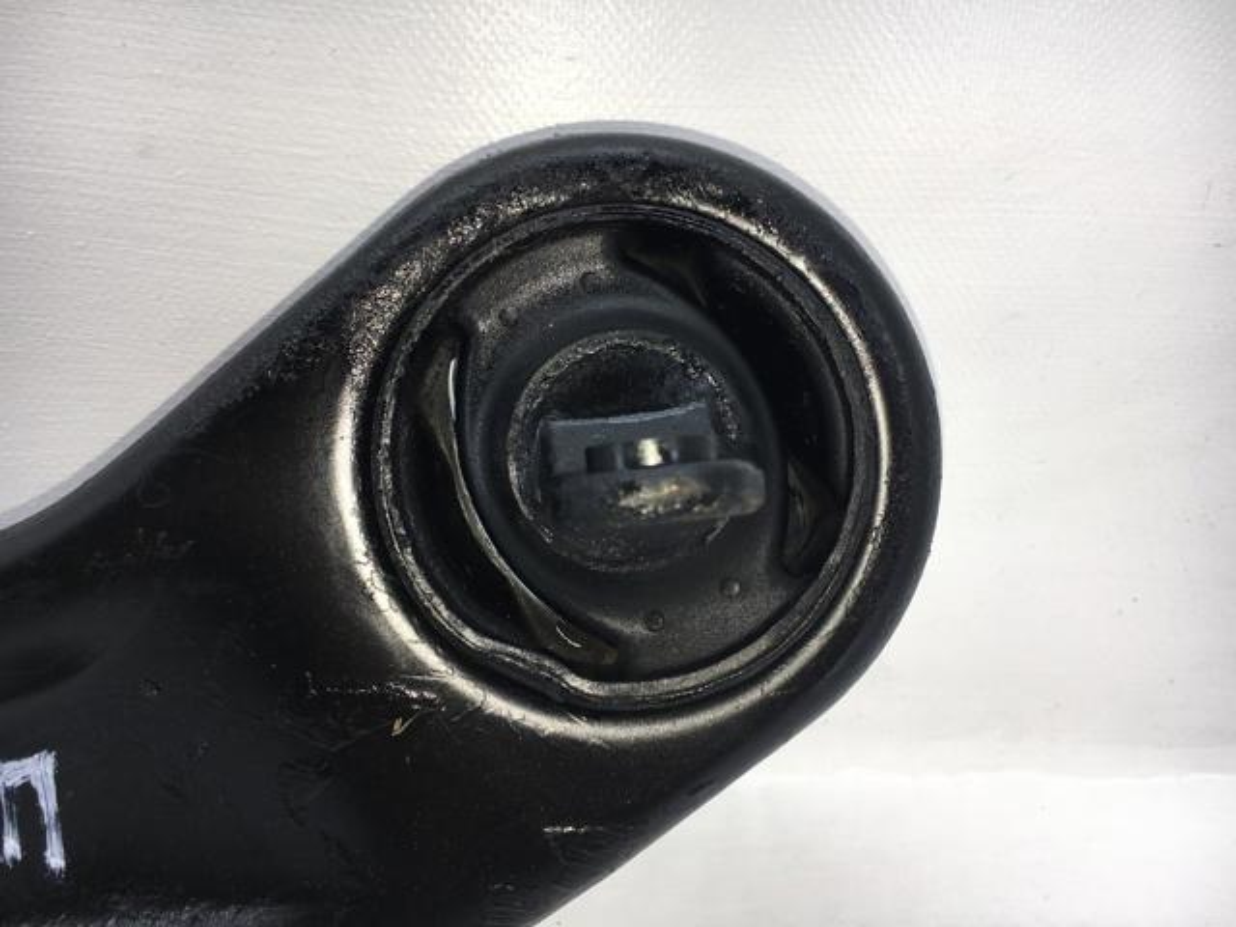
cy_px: 464
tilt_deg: -19.4
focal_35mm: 29
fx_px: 1035
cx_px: 618
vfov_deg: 48.2
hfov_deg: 61.7
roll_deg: -2.4
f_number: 2.2
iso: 25
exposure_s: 1/221
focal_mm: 4.15
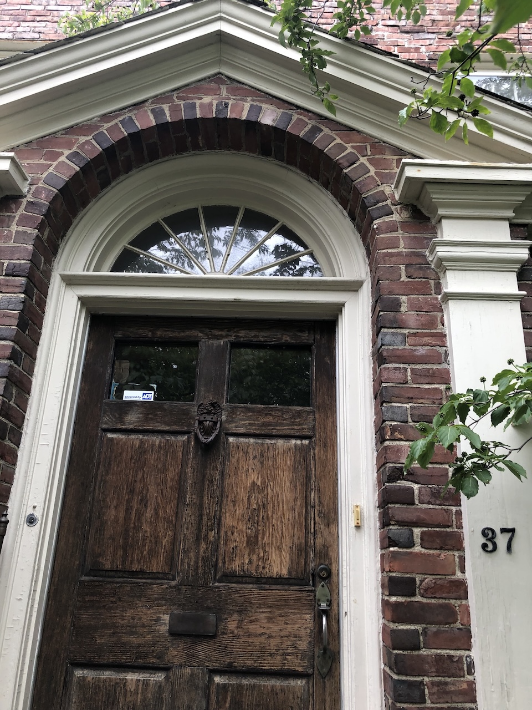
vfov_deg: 63.4
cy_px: 355
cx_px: 266
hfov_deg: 49.7
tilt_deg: +21.2
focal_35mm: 28
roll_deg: -1.6
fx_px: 574
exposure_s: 1/120
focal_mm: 3.99
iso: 50
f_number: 1.8
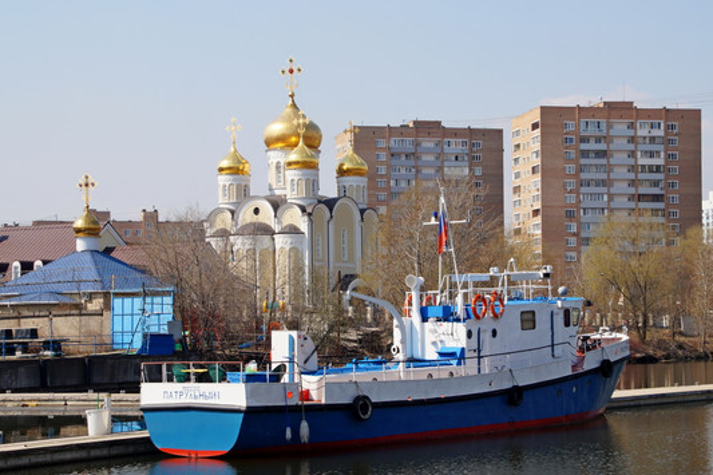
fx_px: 1425
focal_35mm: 72
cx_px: 405
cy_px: 256
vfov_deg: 18.9
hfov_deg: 28.1
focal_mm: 40
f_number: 11
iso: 100
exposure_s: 1/160
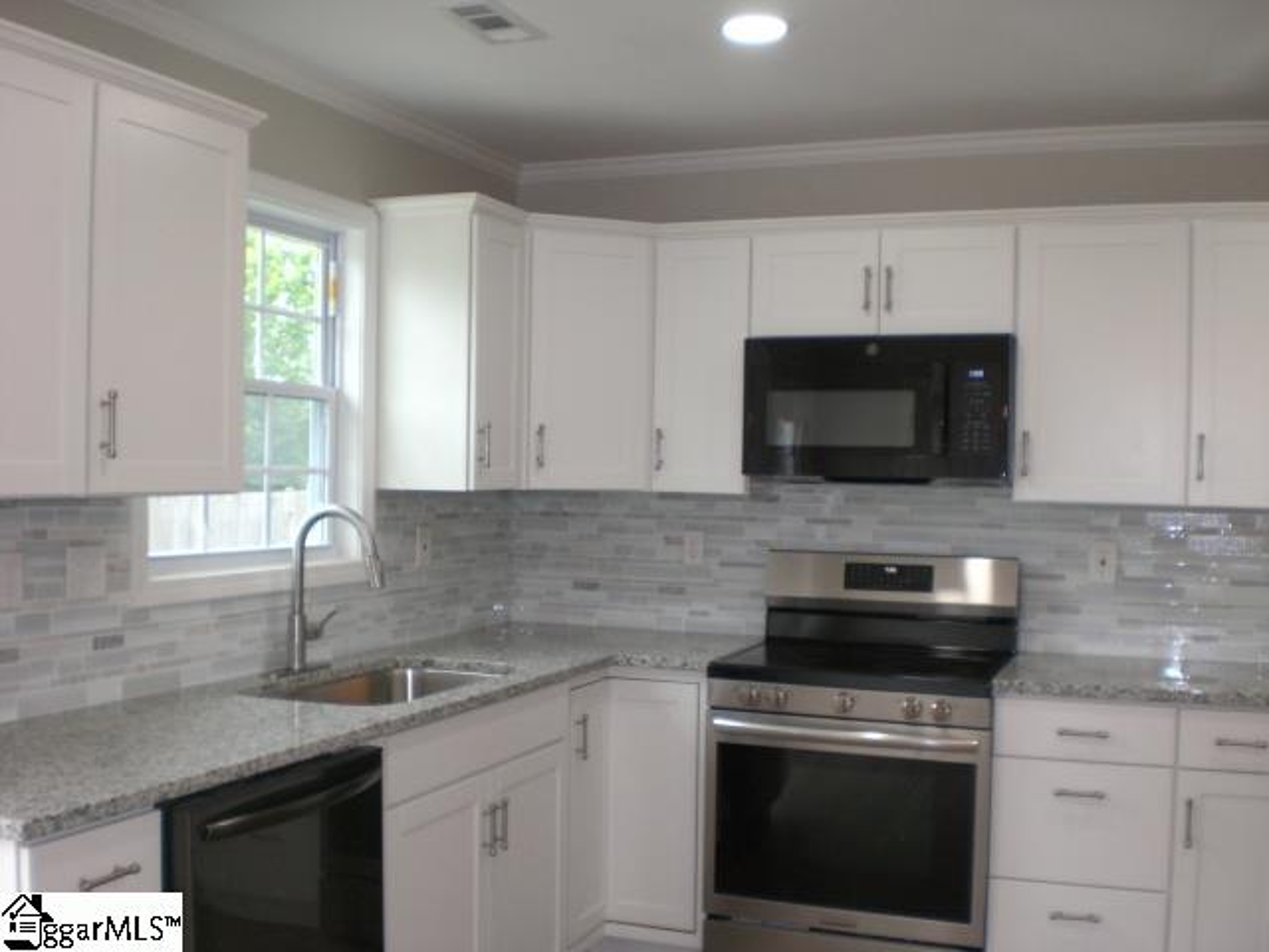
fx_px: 1393
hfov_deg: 49.0
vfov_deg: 37.7
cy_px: 476
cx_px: 634
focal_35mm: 38
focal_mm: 6.3
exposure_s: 1/100
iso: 200
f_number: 3.1
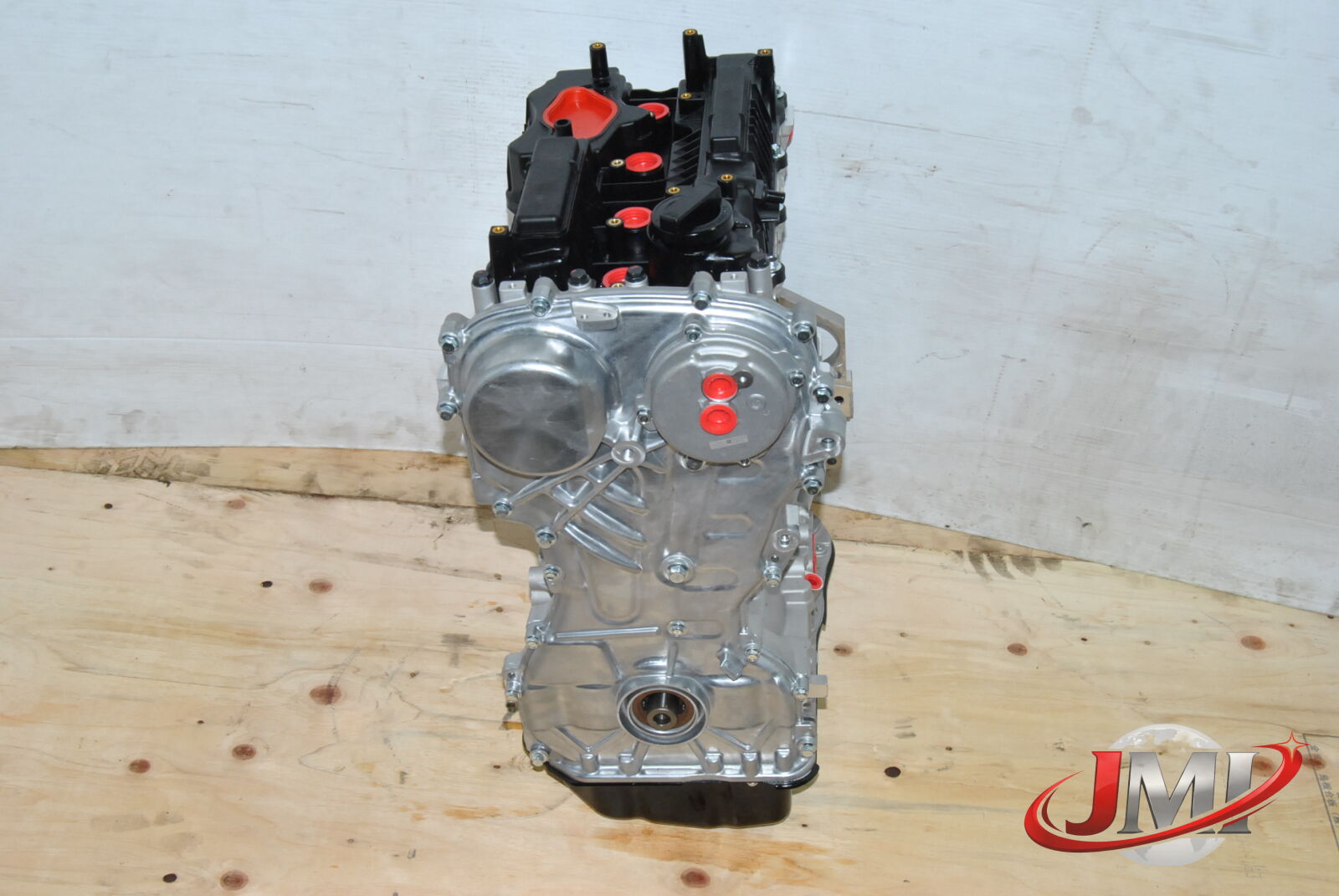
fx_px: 1732
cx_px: 670
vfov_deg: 29.0
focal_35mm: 46
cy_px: 448
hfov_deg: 42.3
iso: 800
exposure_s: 1/200
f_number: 14
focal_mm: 31
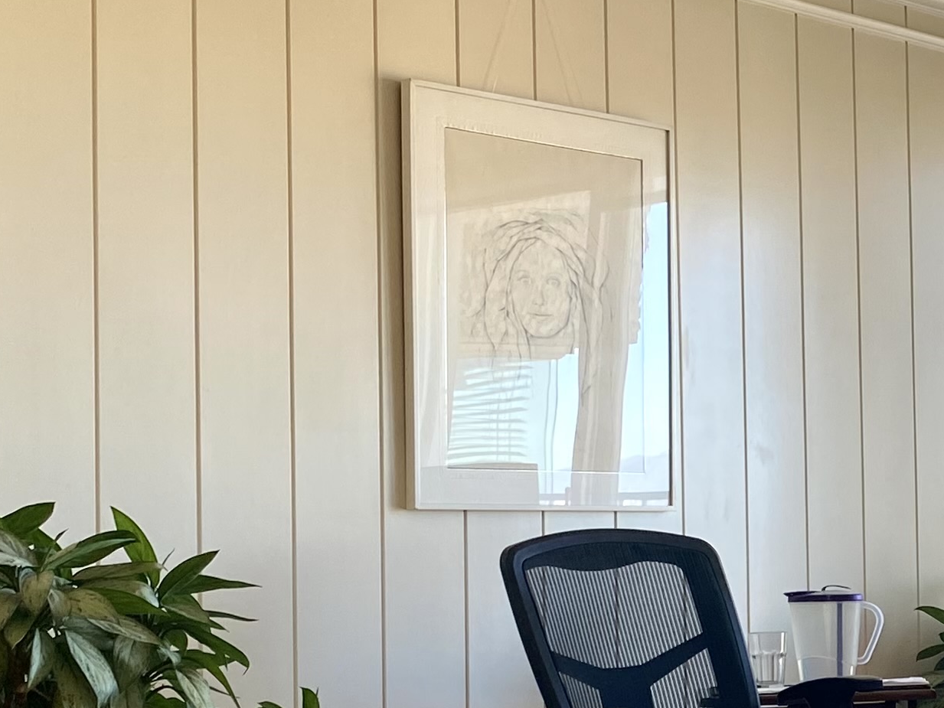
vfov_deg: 17.3
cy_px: 524
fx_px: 2318
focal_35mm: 85
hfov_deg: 21.5
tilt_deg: +0.8
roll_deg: +0.8
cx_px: 1118
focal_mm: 4.25
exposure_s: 1/120
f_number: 1.8
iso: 40
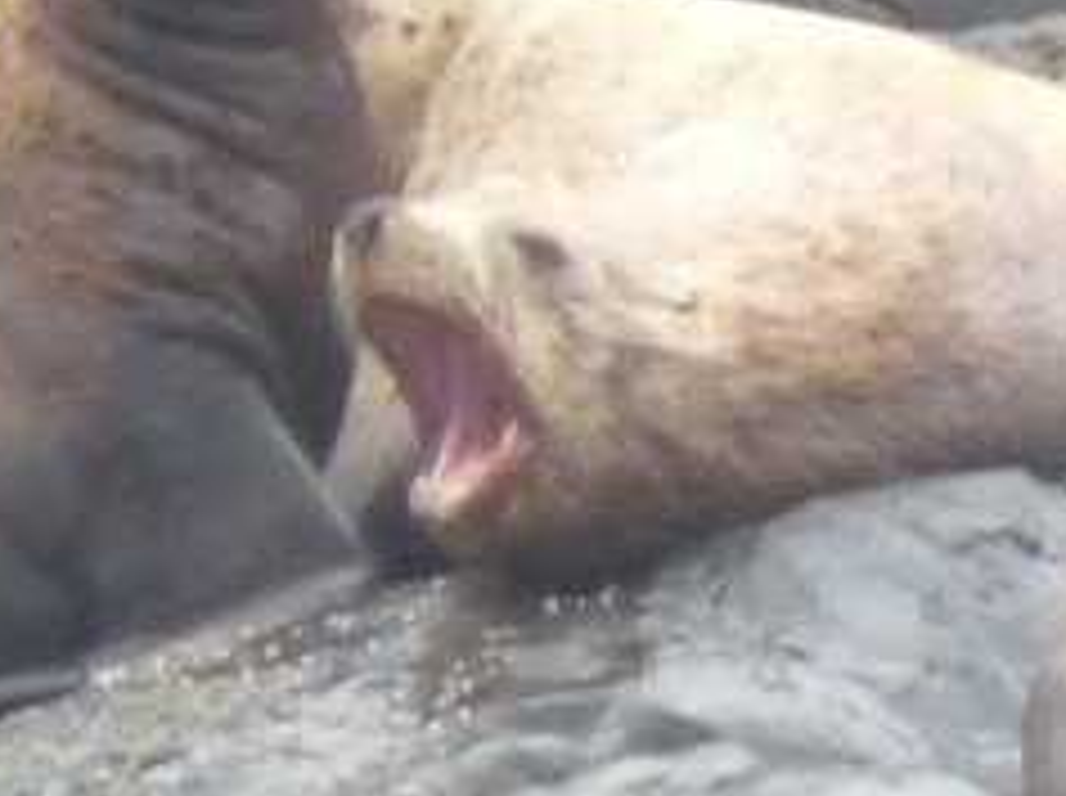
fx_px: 115245
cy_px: -99
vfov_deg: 0.4
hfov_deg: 0.5
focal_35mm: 3748
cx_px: 2172
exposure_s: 1/400
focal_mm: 86.4
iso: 200
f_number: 4.4
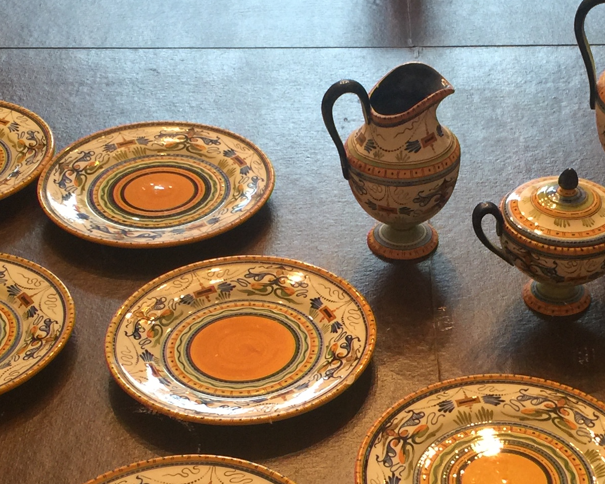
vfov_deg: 19.6
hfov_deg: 24.6
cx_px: 404
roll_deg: -0.5
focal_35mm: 77
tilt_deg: -41.0
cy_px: 418
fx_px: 1379
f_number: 2.2
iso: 64
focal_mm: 4.15
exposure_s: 1/15
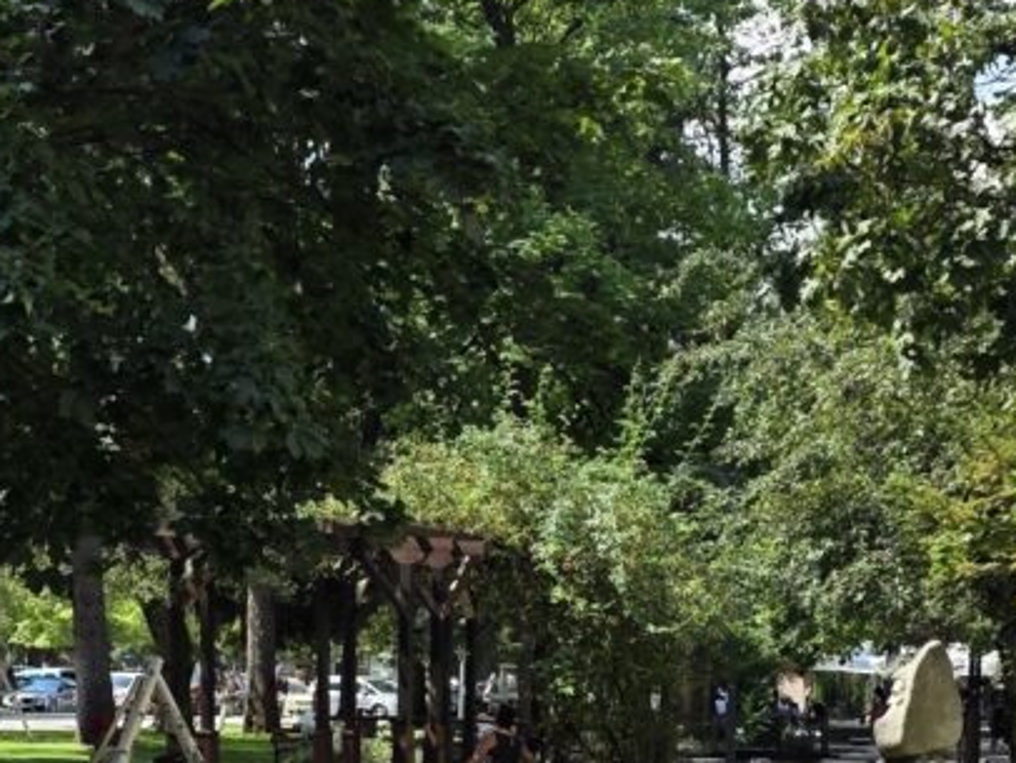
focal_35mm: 87
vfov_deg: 16.6
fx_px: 2555
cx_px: 253
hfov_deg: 22.3
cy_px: 803
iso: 80
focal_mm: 6.25
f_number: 1.7
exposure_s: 1/2579
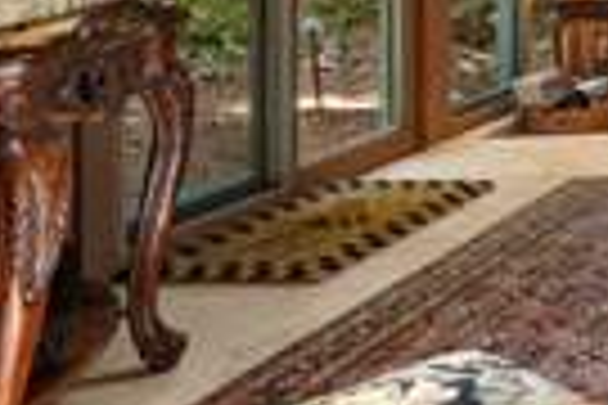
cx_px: 1040
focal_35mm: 57
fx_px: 963
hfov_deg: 23.0
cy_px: -126
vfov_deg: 21.4
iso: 640
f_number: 8
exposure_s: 1/2.5
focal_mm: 16
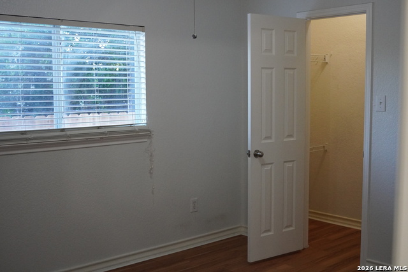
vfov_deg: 31.9
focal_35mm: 42
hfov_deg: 46.4
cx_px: 204
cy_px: 136
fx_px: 476
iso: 3200
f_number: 2.8
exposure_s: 1/640
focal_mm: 28
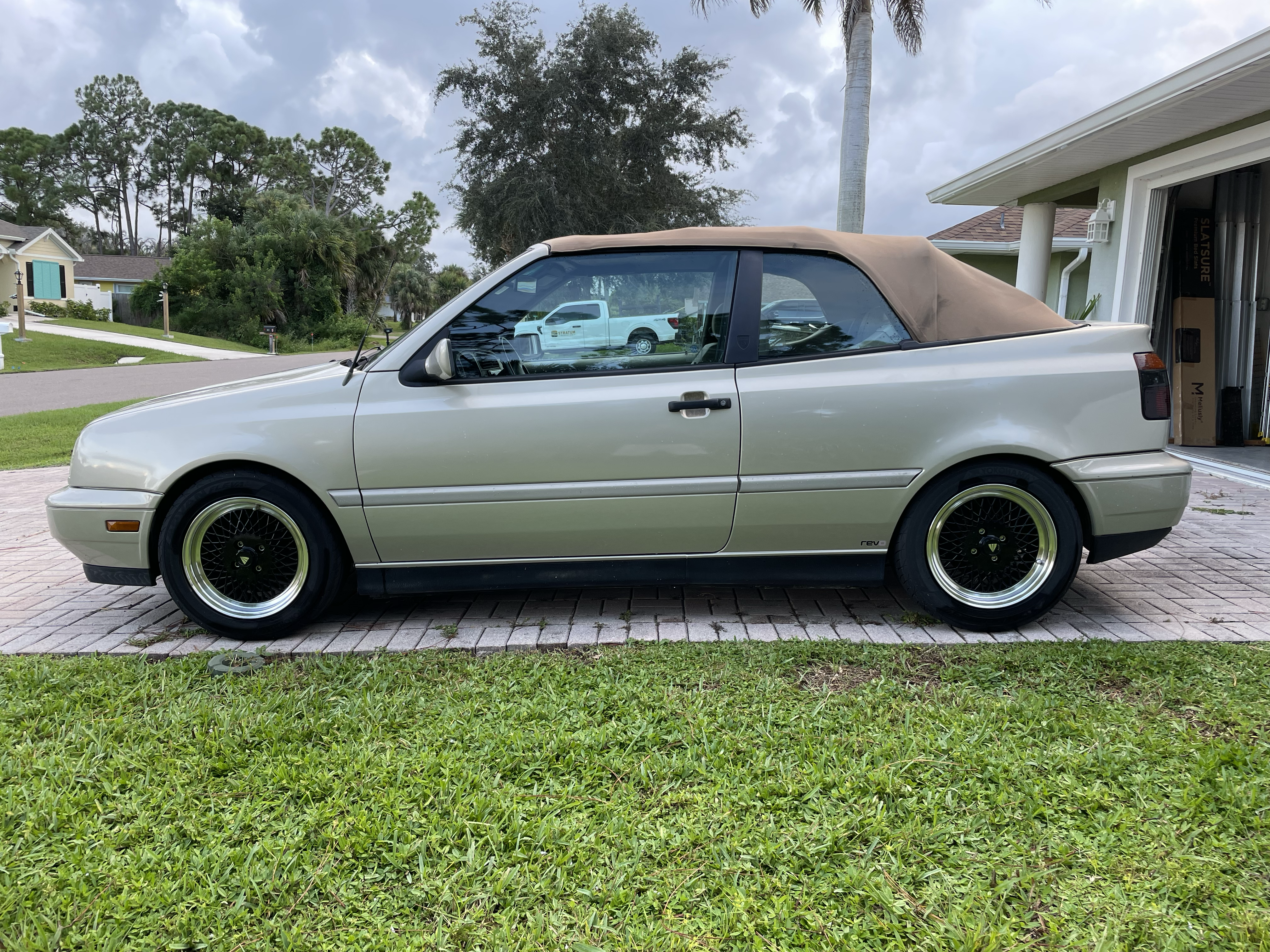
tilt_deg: -8.5
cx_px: 635
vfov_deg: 53.1
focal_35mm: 26
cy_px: 476
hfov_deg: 67.3
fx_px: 954
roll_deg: -2.3
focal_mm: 4.2
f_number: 1.6
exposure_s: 1/121
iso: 32
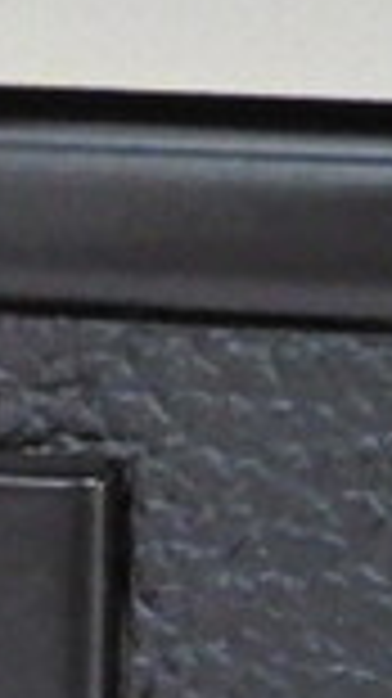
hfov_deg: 3.4
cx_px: -90
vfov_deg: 6.1
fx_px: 6571
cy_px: 405
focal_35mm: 355
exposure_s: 1/30
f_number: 4
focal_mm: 7.5
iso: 250
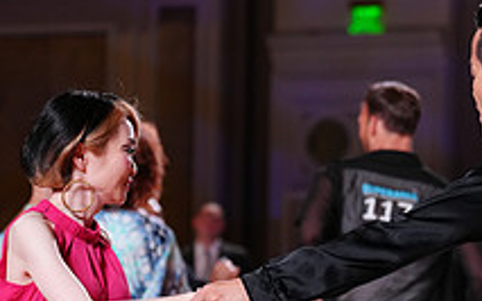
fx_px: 2548
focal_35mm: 194
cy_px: 387
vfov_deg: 6.7
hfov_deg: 10.8
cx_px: 275
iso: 1000
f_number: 2.8
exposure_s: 1/400
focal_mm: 70
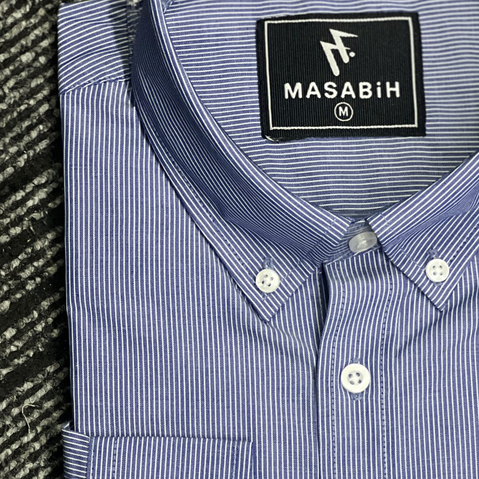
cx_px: 331
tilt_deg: -81.9
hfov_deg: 11.8
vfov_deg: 11.8
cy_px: 367
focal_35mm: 148
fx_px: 2317
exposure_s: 1/100
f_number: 2.8
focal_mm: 9
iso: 200
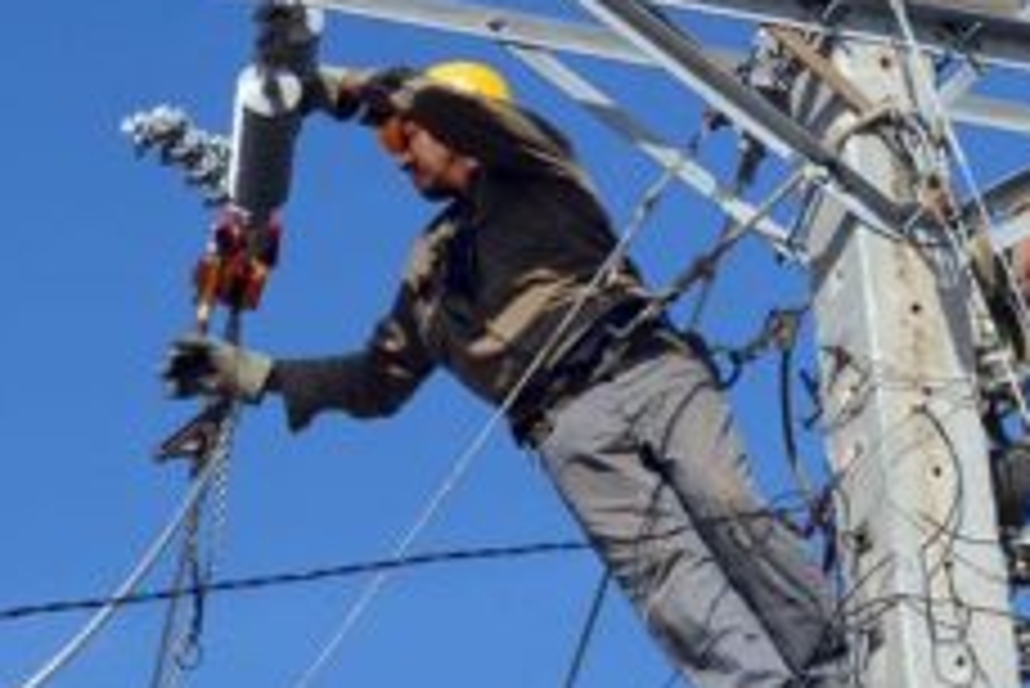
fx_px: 3521
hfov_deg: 16.5
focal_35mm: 123
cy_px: 274
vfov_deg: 11.2
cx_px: 900
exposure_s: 1/640
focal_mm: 46
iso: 160
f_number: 8
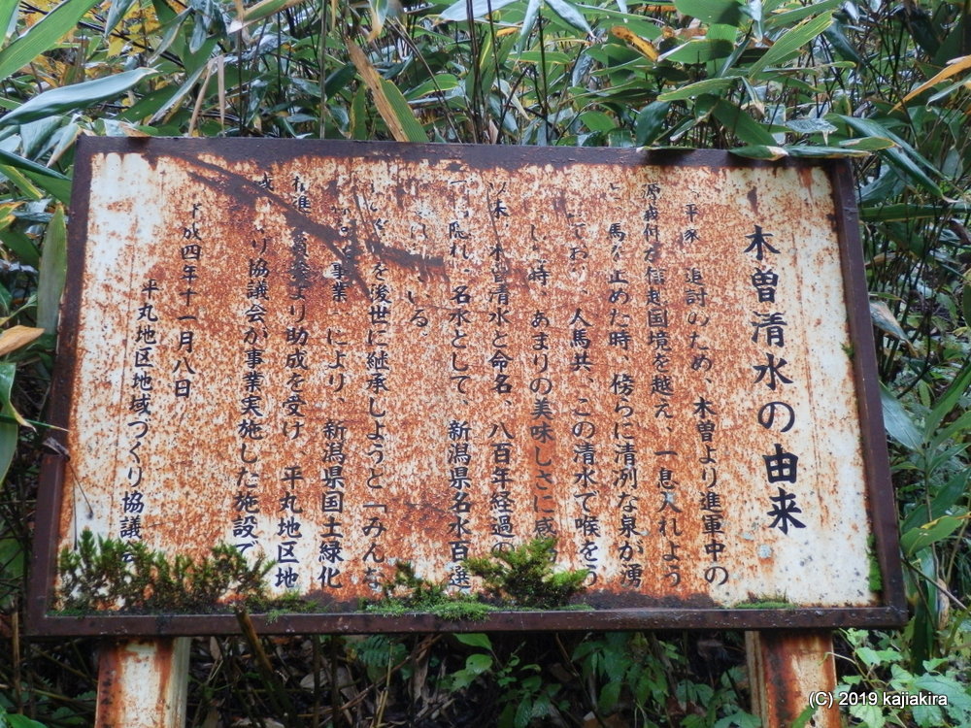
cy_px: 364
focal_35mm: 37
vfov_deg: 38.7
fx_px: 1038
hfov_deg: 50.1
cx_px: 486
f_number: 3.6
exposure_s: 1/60
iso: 250
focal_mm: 6.6
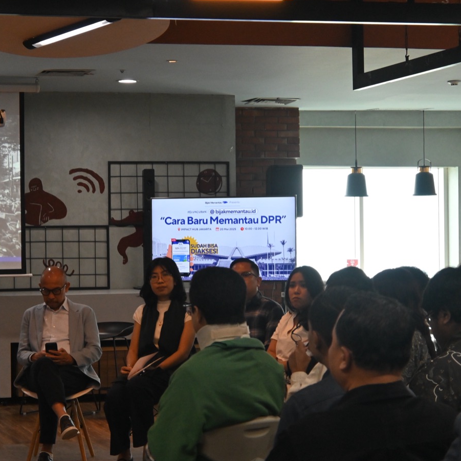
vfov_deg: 17.6
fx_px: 1492
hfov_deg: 17.5
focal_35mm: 99
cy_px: 236
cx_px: 131
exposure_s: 1/125
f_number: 6.3
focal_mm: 50
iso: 1600
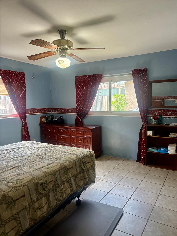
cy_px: 118
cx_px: 88
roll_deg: -1.9
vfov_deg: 67.3
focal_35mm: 26
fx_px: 177
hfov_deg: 53.1
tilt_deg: -4.4
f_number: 1.6
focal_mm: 5.96
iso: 160
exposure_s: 1/120
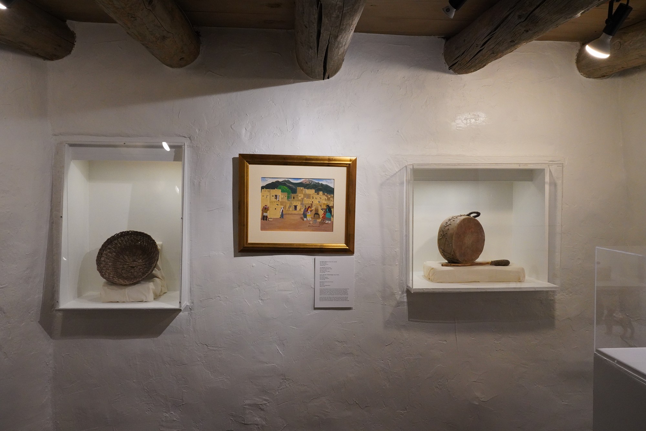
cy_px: 216
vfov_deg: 46.4
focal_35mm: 28
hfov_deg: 65.5
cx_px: 323
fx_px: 502
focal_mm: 28
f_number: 13
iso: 6400
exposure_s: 1/100
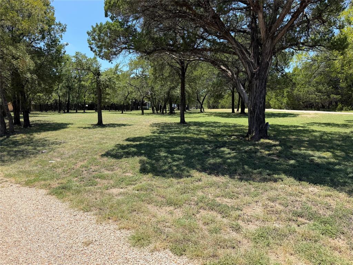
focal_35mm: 24
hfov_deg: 71.6
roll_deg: -0.8
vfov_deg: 56.8
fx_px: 245
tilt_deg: -4.8
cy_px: 132
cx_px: 176
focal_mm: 6.76
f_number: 1.78
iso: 80
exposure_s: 1/2525
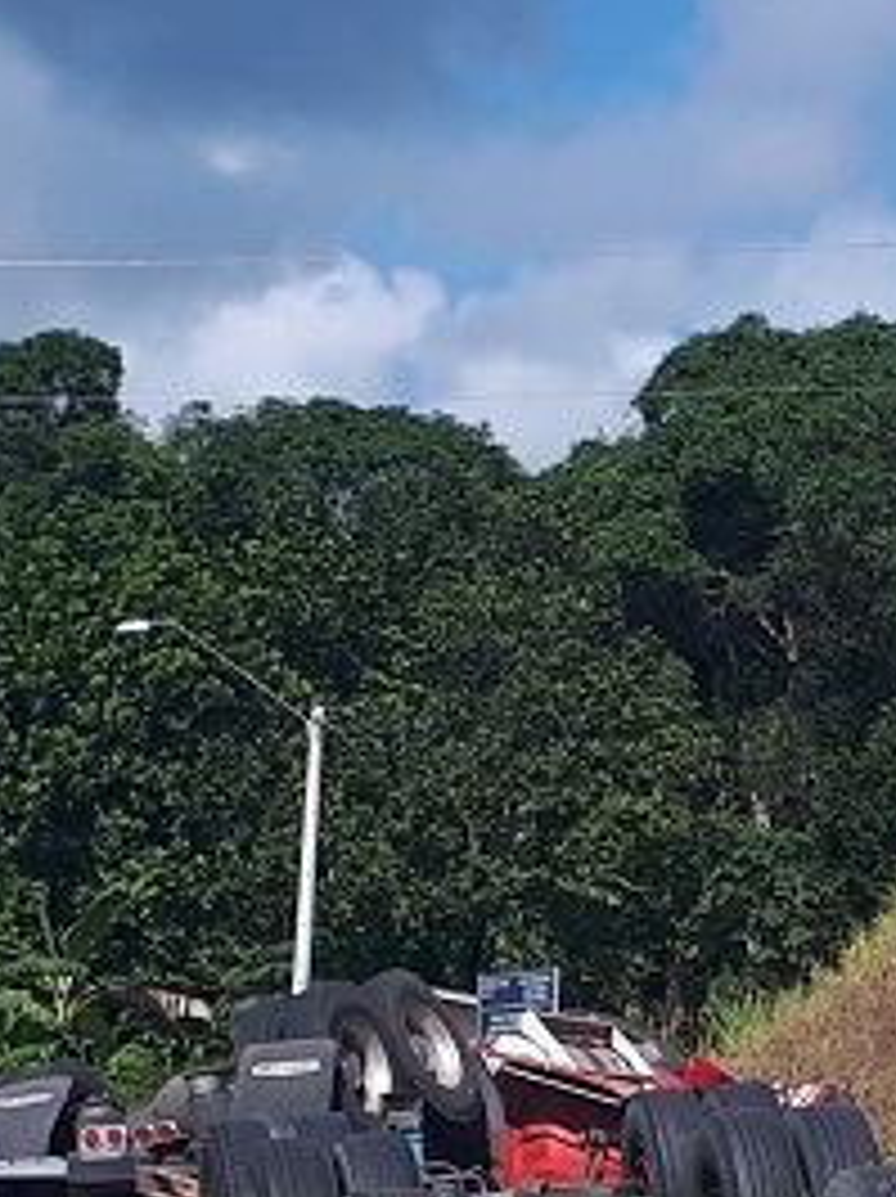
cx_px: 788
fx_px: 2212
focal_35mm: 64
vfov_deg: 29.3
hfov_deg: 22.4
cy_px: 1040
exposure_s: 1/1828
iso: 40
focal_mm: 3.6
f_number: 1.9
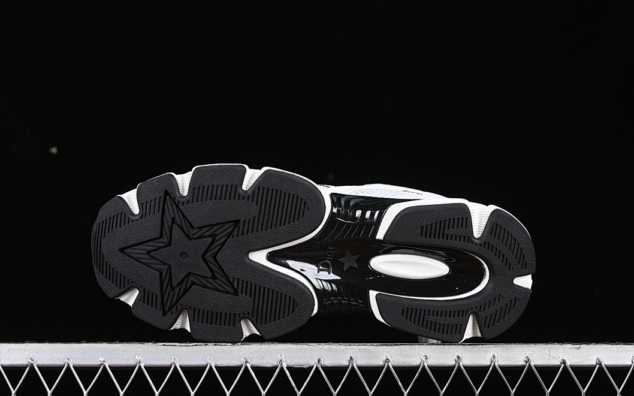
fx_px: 1348
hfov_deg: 26.5
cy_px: 207
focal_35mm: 78
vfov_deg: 16.7
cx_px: 319
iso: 160
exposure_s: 1/60
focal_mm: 50
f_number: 6.3
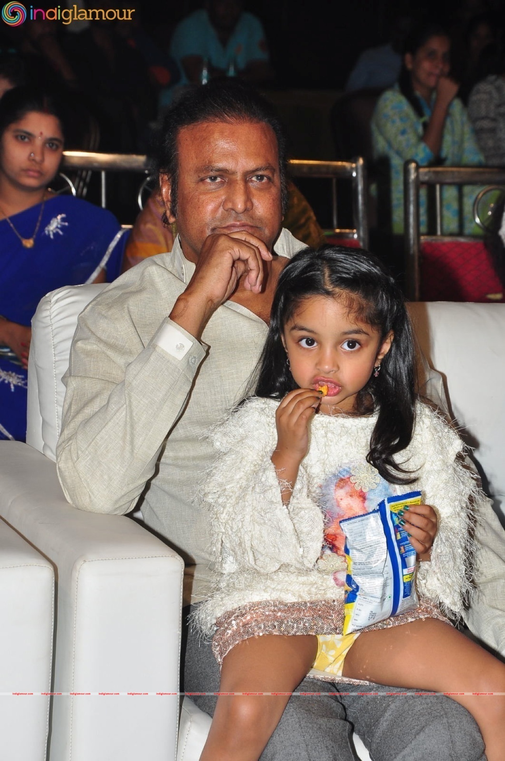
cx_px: 252
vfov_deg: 14.9
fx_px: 2913
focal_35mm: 138
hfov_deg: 9.9
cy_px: 380
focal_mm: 92
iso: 400
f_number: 10
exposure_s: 1/125
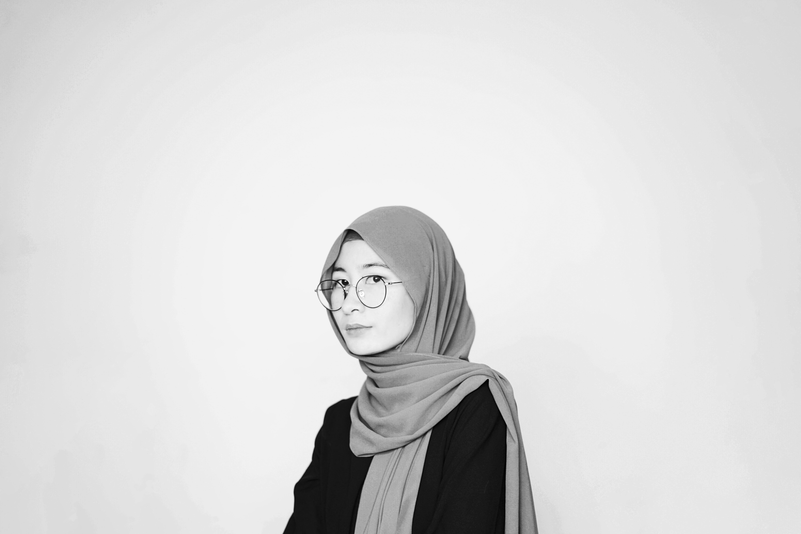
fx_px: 1112
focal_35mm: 50
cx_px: 400
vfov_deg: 27.0
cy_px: 267
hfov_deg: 39.6
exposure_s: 1/10
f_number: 1.8
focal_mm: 50
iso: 125
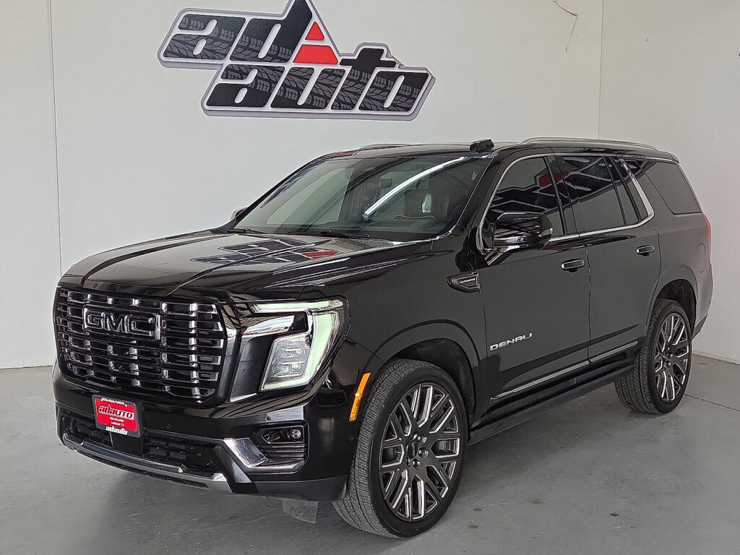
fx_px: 941
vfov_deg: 32.9
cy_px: 278
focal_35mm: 44
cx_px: 370
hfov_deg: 42.9
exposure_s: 1/59.2
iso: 41
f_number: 1.8
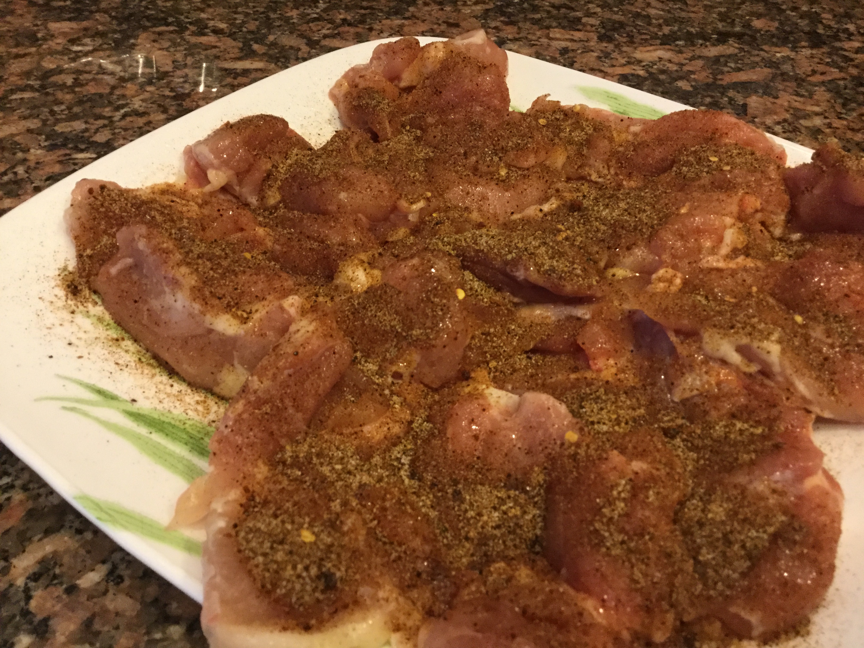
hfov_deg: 58.4
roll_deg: -6.3
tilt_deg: -42.4
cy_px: 324
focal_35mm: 31
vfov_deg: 45.4
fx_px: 774
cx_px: 432
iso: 200
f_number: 2.4
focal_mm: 3.3
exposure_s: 1/15
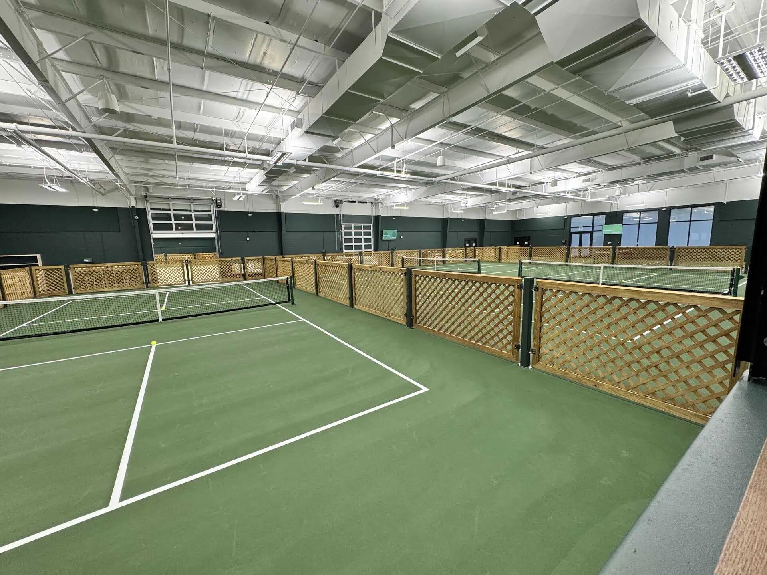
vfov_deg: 85.7
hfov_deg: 102.1
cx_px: 384
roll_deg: +1.6
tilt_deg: -8.8
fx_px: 310
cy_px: 288
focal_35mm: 14
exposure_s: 1/120
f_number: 2.2
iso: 160
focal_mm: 2.22
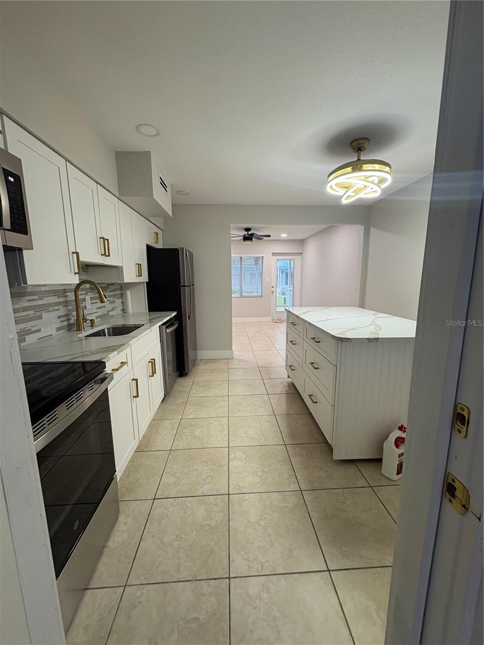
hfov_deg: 85.7
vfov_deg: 102.1
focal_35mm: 14
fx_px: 261
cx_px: 242
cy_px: 322
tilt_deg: -8.2
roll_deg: +0.8
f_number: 2.2
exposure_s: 1/60
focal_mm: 2.22
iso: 125
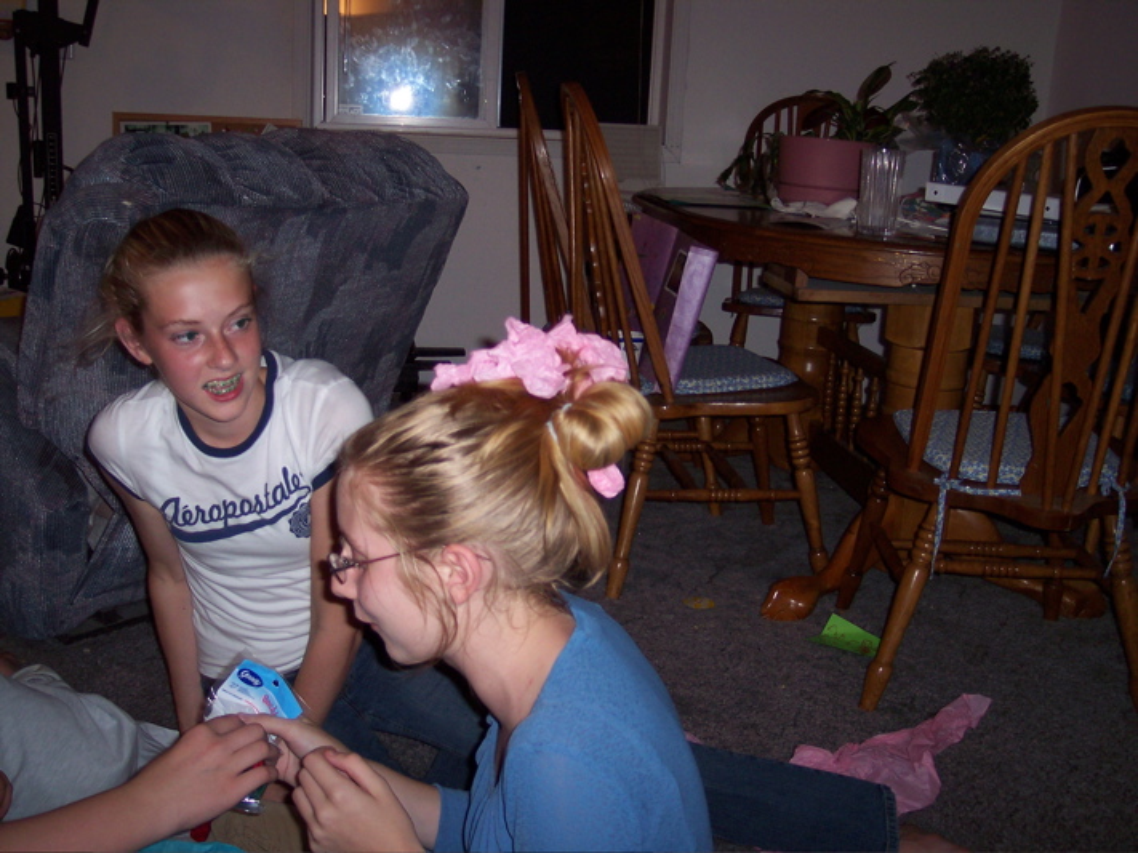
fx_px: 1249
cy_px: 426
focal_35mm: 38
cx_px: 569
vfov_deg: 37.7
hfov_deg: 49.0
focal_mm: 8
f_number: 2.8
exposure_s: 1/30
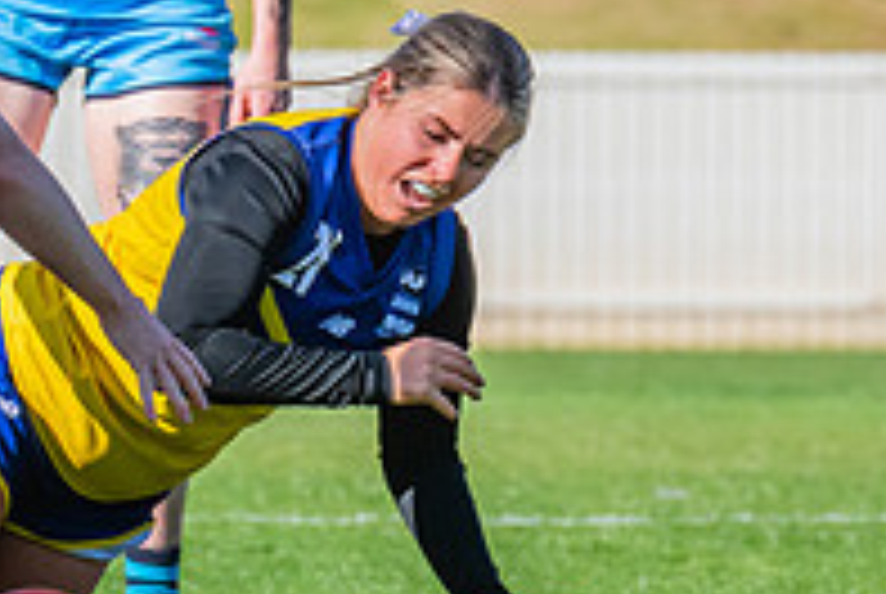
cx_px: -22
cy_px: 187
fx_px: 38968
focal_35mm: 1581
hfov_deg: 1.3
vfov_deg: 0.9
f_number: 11
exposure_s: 1/1250
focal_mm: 380
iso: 800
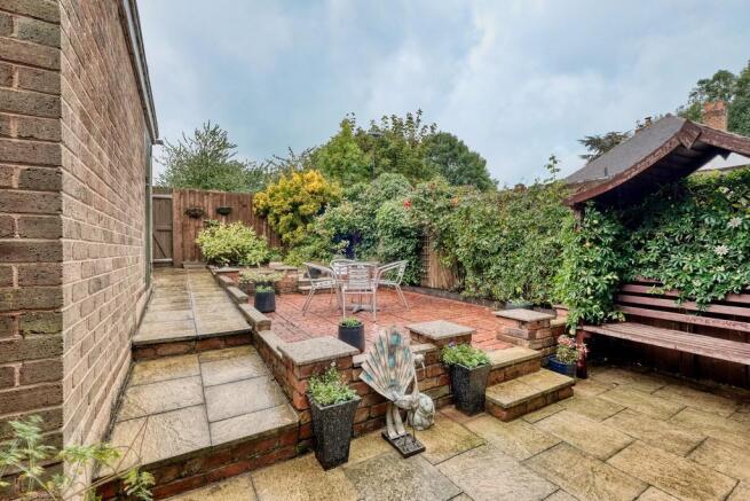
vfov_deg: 77.4
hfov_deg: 100.4
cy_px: 250
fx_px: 313
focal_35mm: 15
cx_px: 375
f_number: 8
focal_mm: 10
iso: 800
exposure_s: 1/125
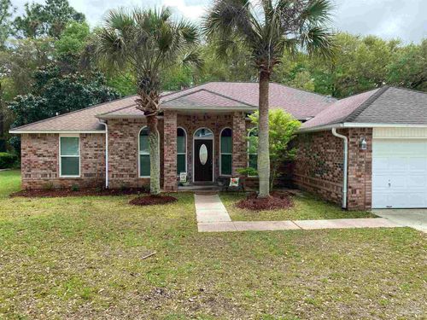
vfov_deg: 53.1
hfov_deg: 67.3
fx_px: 321
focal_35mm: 26
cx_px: 214
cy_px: 160
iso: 32
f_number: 1.8
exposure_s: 1/1034
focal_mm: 4.25
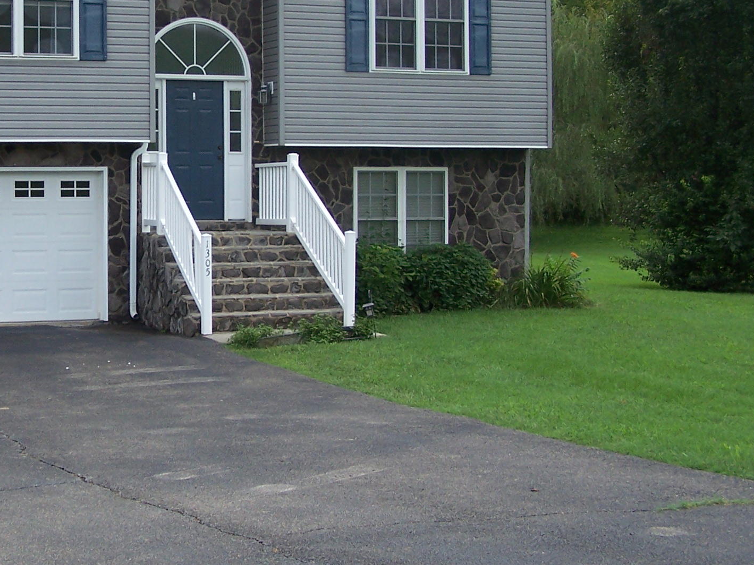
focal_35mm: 69
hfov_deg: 27.7
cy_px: 184
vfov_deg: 21.2
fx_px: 1503
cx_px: 162
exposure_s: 1/640
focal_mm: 6.3
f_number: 2.8
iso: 80
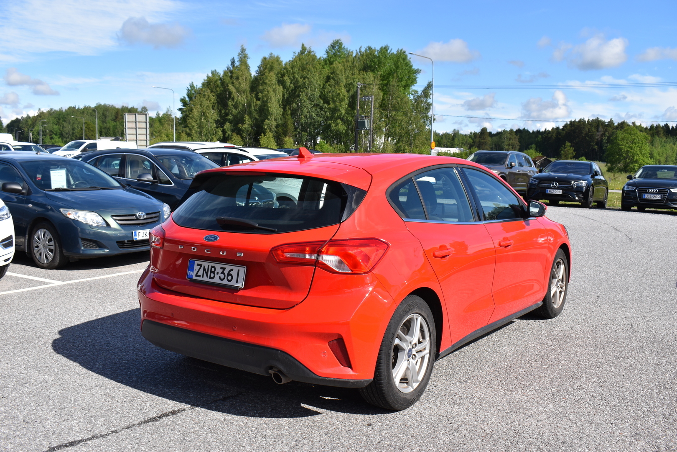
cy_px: 226
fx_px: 649
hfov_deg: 55.1
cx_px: 338
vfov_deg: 38.4
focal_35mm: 34
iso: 200
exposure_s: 1/750
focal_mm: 23
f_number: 8
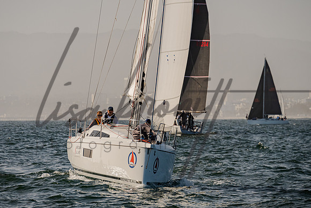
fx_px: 2327
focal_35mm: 269
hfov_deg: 7.6
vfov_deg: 5.1
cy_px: 97
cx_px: 151
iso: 400
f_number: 6.3
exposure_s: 1/1600
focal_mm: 200
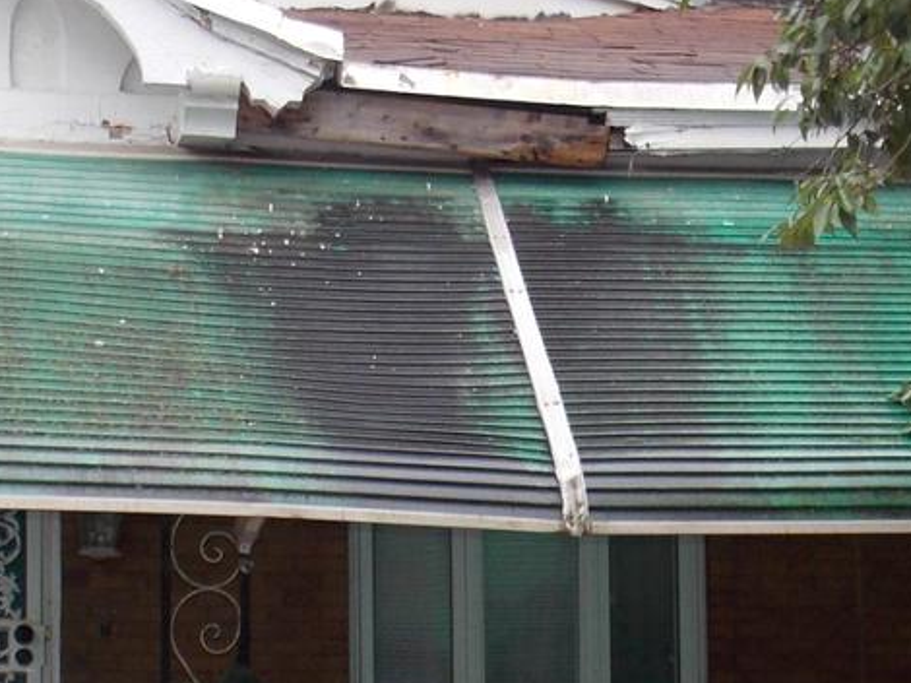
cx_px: 519
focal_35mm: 92
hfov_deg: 21.3
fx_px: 2420
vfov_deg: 15.8
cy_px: 662
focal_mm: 5.3
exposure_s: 1/50
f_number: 3.3
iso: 80
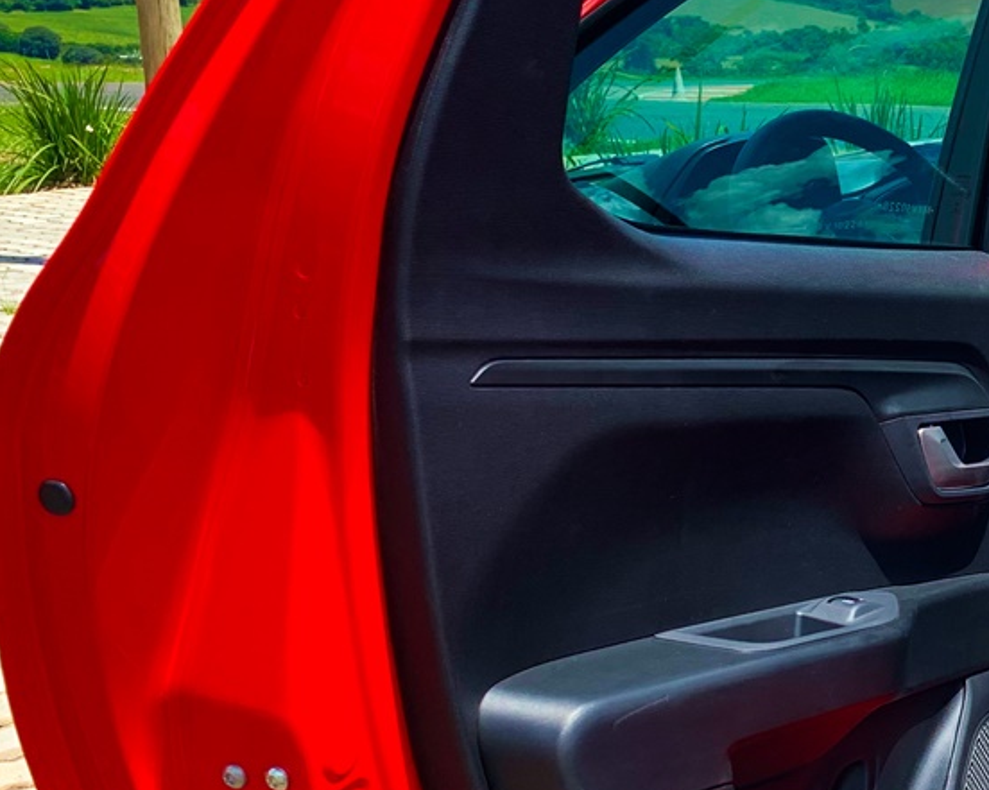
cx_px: 1254
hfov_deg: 24.4
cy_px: 420
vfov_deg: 22.1
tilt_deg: -12.3
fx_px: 2019
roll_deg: +0.1
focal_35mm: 69
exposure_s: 1/549
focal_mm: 4.25
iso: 25
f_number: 1.8
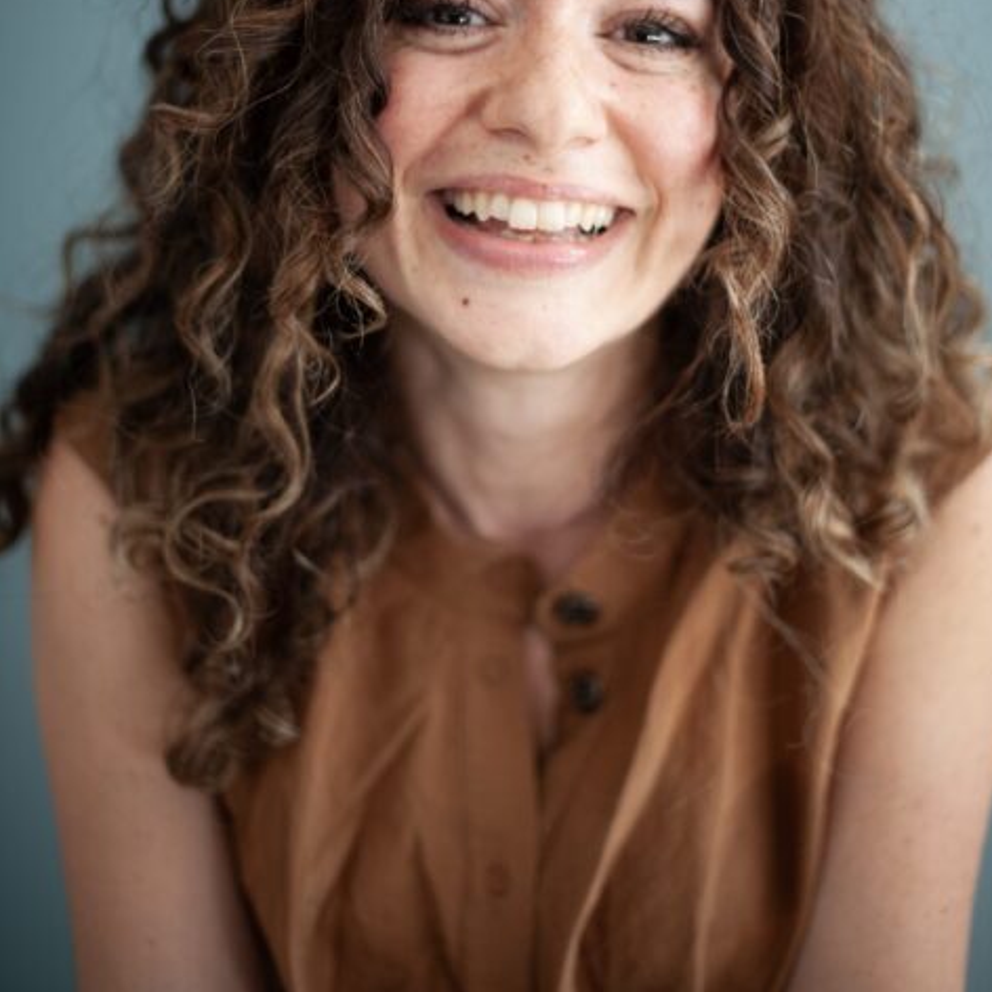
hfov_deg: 26.5
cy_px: 307
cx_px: 502
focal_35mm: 65
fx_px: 2107
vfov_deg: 26.3
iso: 500
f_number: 1.4
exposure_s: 1/320
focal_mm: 50
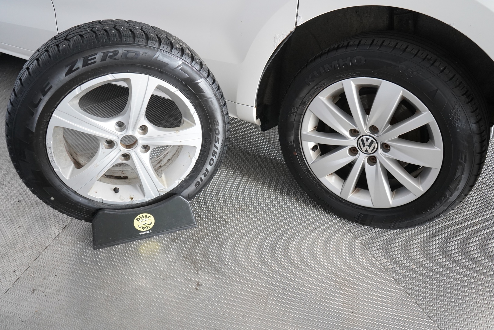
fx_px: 384
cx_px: 247
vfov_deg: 46.4
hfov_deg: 65.5
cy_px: 165
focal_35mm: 28
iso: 2500
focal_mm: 28
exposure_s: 1/50
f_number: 5.6
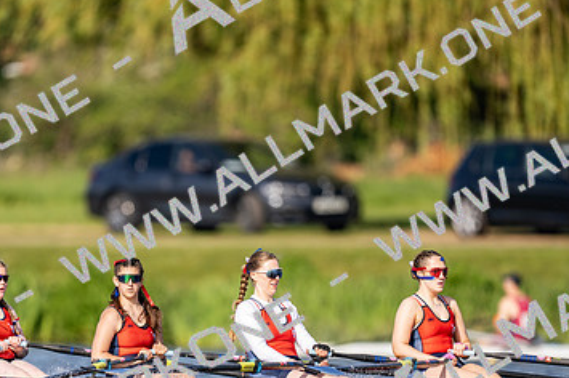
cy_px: 288
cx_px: 256
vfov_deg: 1.4
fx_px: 15491
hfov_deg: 2.1
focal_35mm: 981
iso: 250
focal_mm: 600
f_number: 4
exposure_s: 1/2500
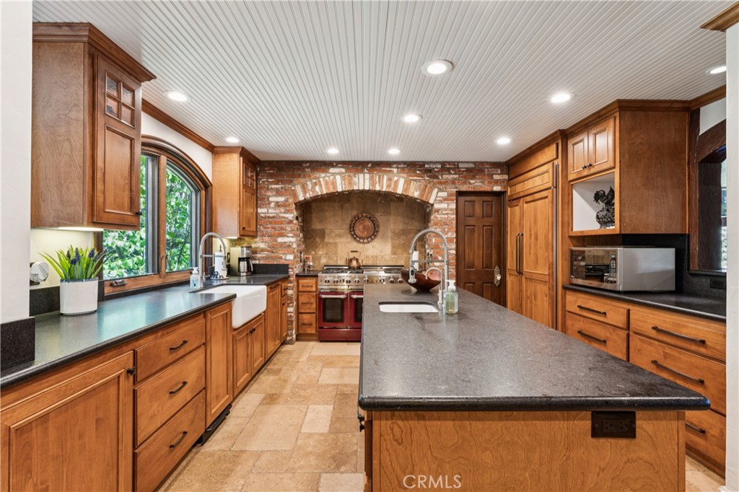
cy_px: 246
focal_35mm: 16
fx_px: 332
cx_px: 370
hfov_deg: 96.0
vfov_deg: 73.0
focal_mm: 16.2
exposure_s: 1.6
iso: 100
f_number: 13
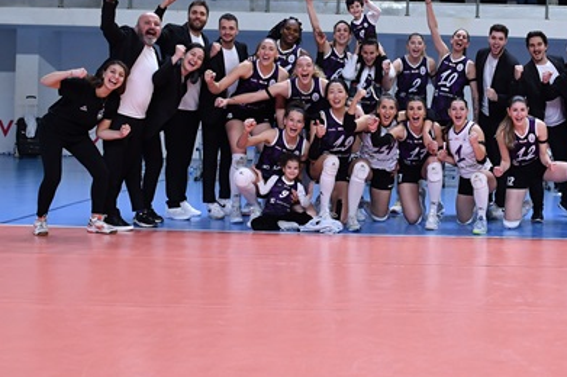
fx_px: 928
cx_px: 452
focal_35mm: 59
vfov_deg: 22.9
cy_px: 125
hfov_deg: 33.0
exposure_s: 1/320
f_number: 3.5
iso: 1100
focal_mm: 24
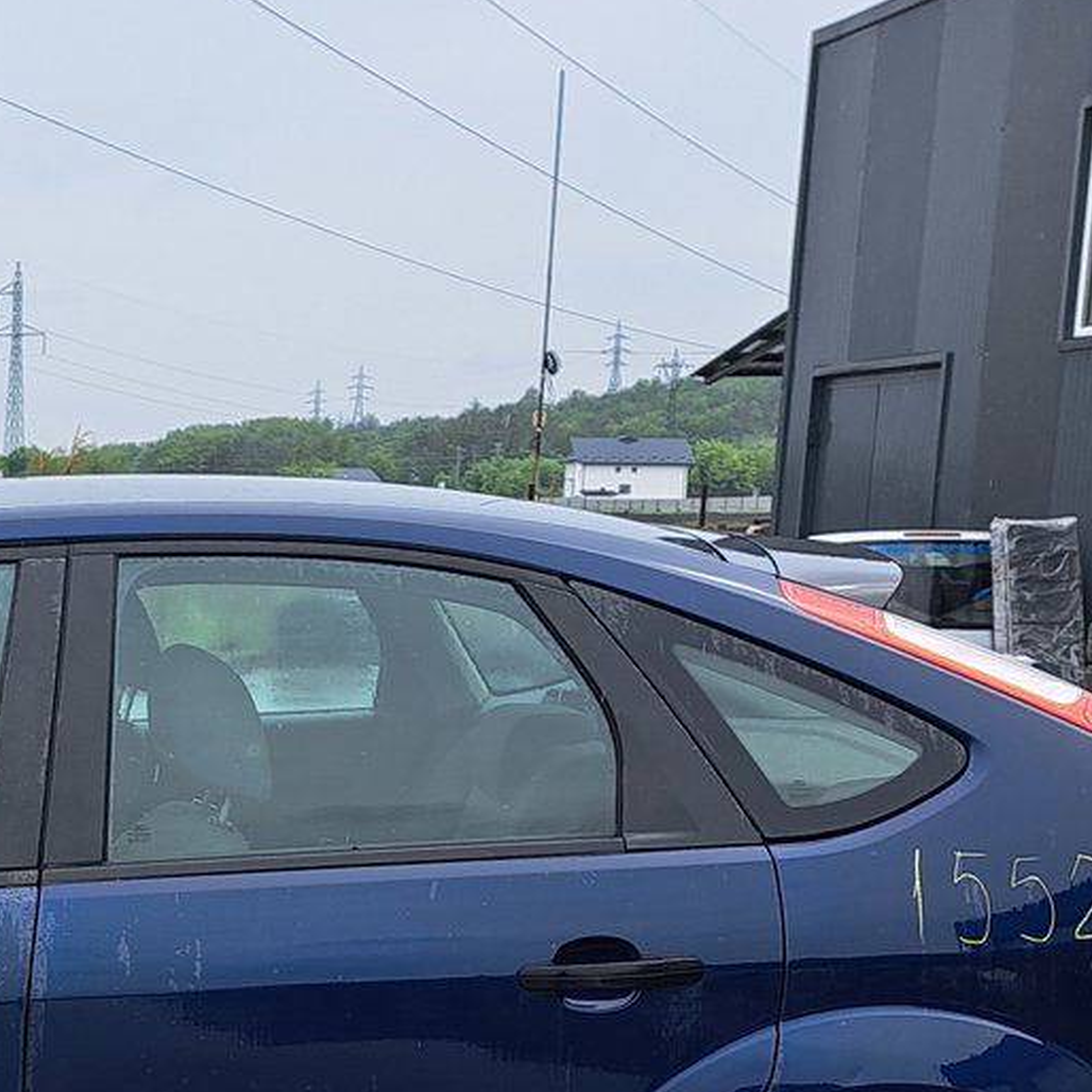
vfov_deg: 25.7
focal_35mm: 66
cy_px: 871
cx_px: -132
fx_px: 2356
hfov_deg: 24.3
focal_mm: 5.23
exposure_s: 1/557
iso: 50
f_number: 1.8
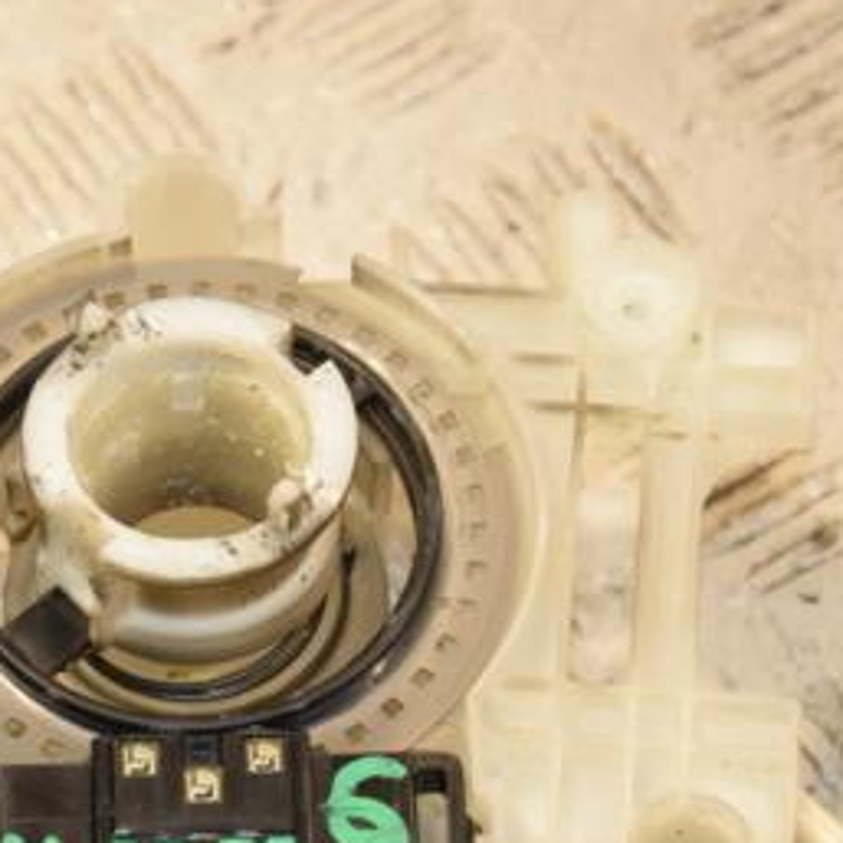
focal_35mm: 208
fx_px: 5731
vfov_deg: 8.4
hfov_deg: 8.4
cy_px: 646
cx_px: 128
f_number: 7.1
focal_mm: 70
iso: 800
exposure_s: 1/200
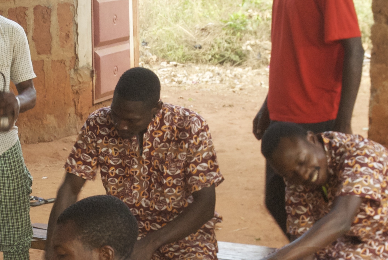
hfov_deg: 20.2
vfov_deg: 14.0
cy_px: 166
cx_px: 5
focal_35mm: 98
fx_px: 1058
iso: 1000
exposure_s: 1/80
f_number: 7.1
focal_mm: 24
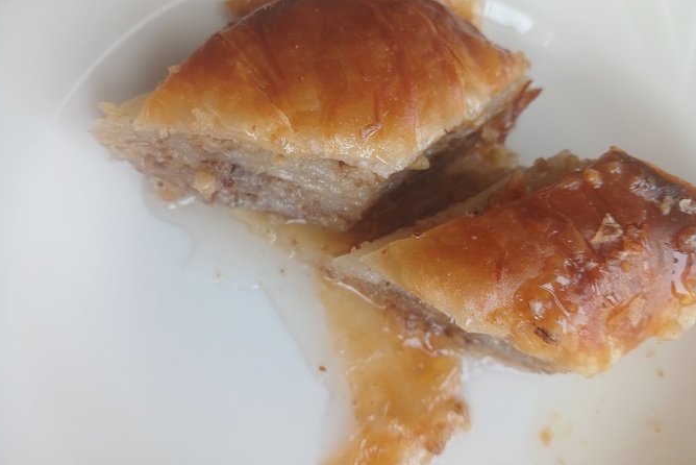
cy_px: 219
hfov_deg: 63.6
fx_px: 561
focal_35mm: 29
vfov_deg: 45.0
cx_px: 347
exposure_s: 1/50.3
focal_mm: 4
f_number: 1.8
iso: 25
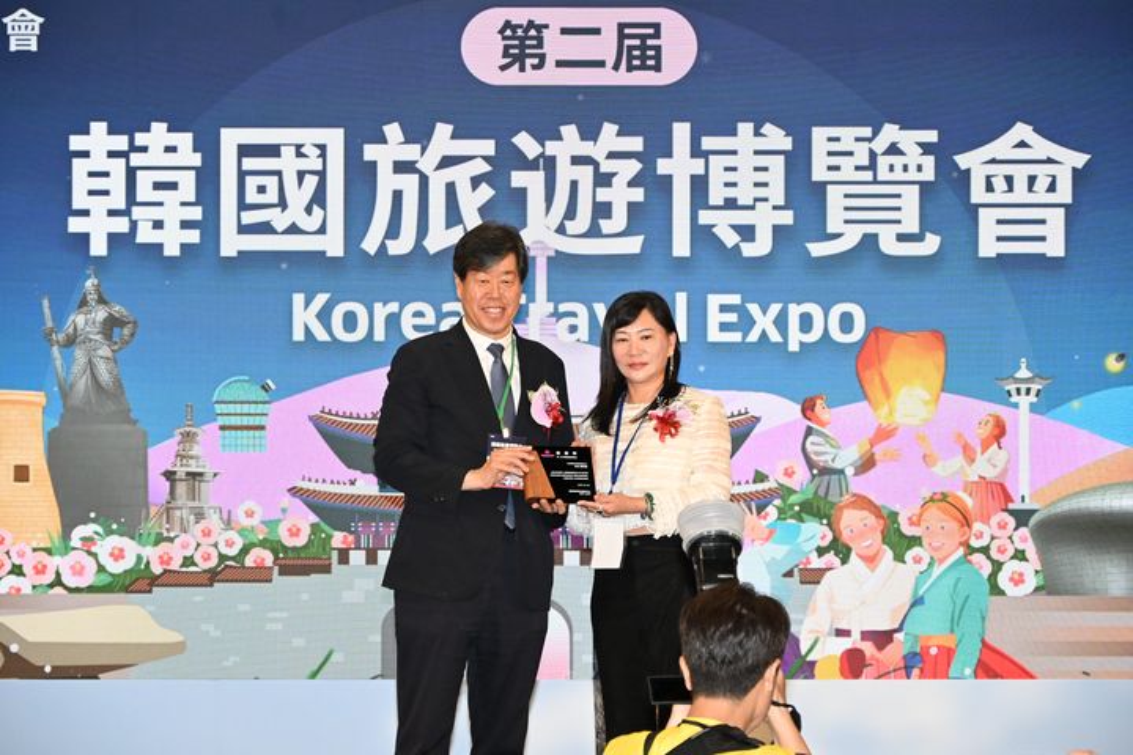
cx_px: 566
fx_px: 4296
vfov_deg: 10.0
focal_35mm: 136
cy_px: 378
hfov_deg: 15.0
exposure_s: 1/200
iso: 3200
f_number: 8
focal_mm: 91
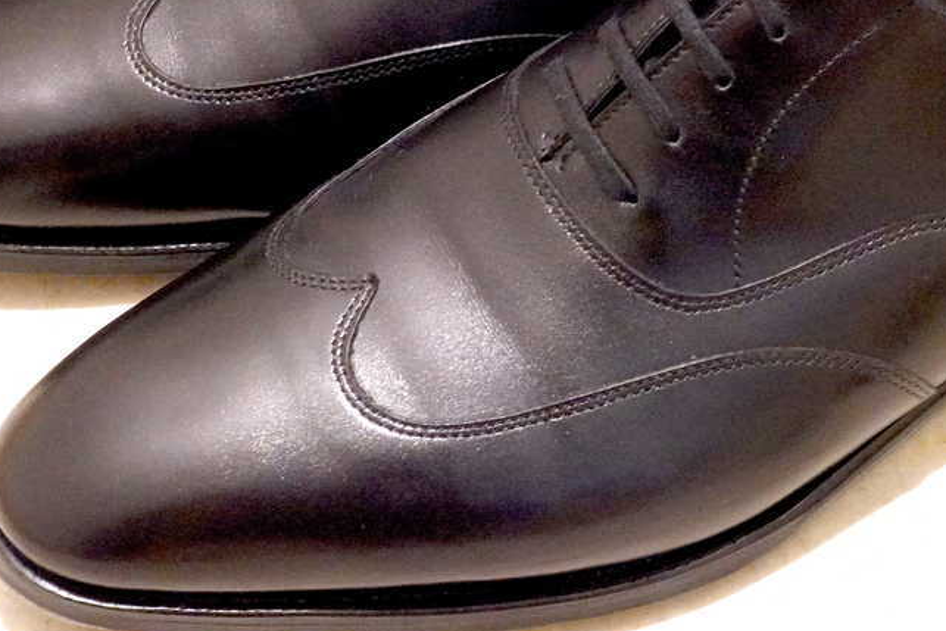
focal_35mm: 112
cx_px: 649
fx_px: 2944
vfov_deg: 12.2
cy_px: 112
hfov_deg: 18.2
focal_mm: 22.18
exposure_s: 1/6
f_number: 8
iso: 5000
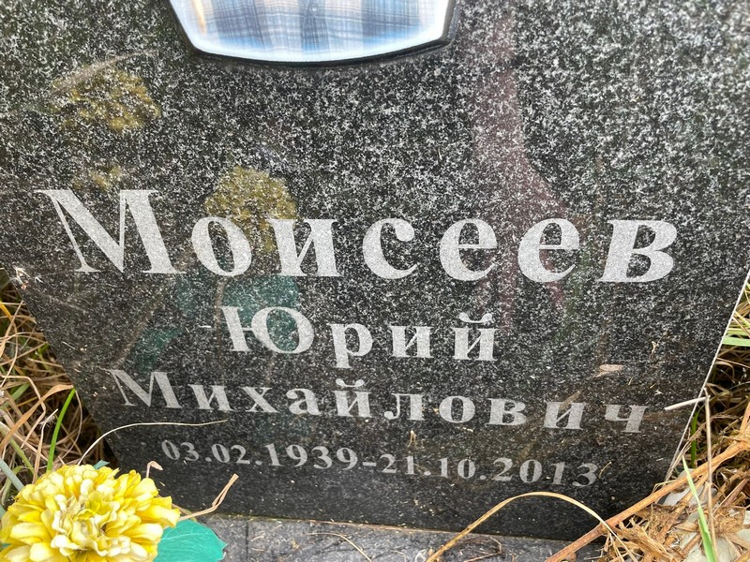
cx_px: 375
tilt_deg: -40.8
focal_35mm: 26
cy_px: 281
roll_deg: +5.1
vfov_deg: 53.1
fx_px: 563
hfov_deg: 67.3
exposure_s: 1/121
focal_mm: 4.2
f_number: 1.6
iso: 80
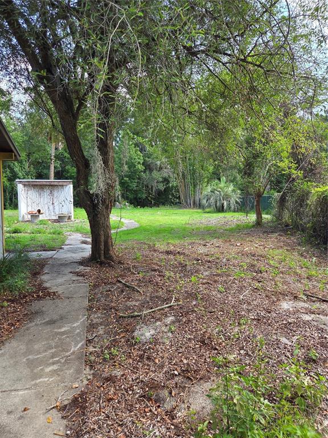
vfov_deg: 73.9
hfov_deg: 58.9
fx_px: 291
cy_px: 219
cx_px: 164
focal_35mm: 23
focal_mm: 5.4
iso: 25
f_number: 1.8
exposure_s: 1/180
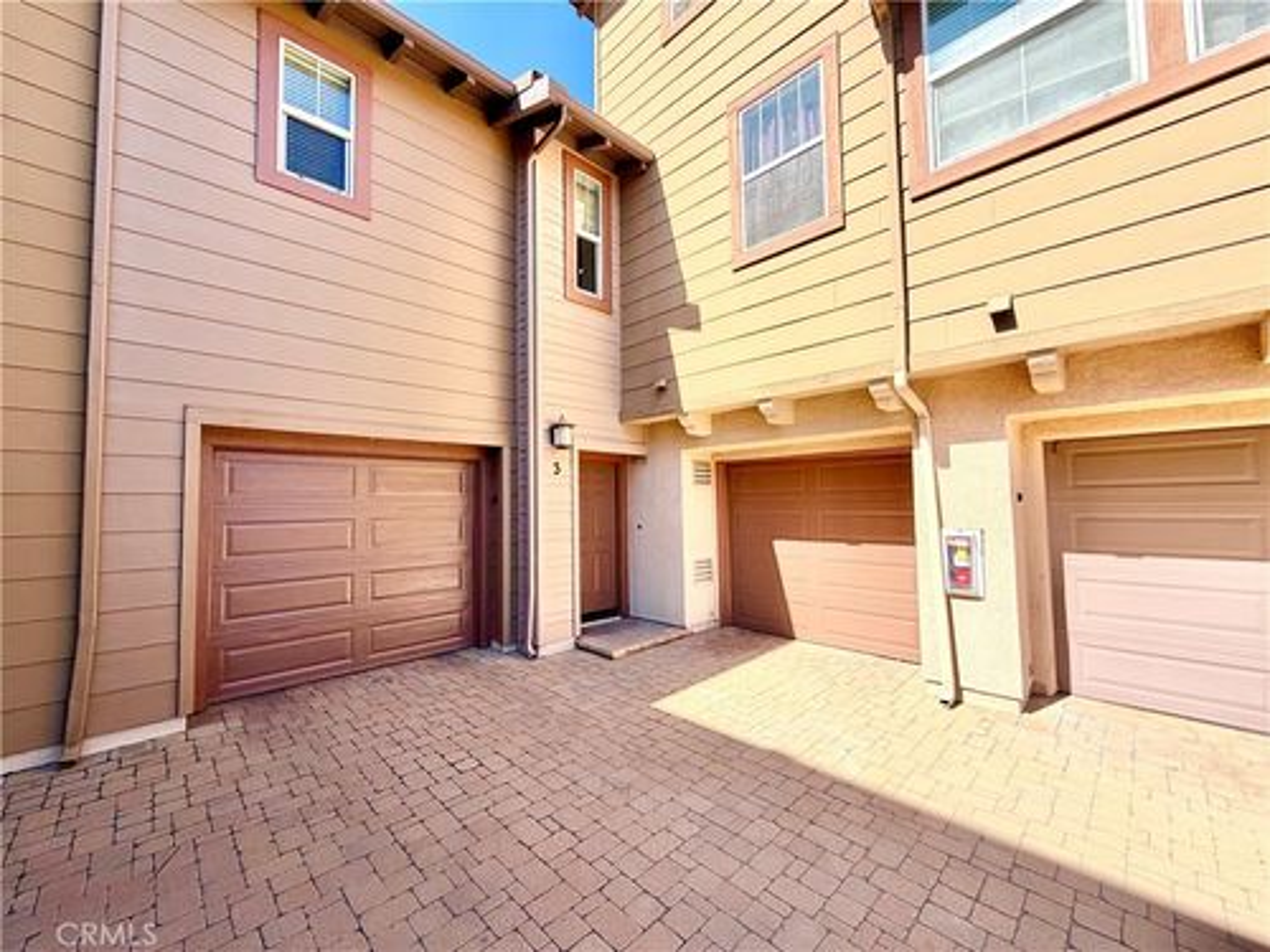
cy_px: 476
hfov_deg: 102.1
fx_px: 514
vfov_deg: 85.7
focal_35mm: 14
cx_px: 635
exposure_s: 1/770
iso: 32
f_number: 2.2
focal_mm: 2.22
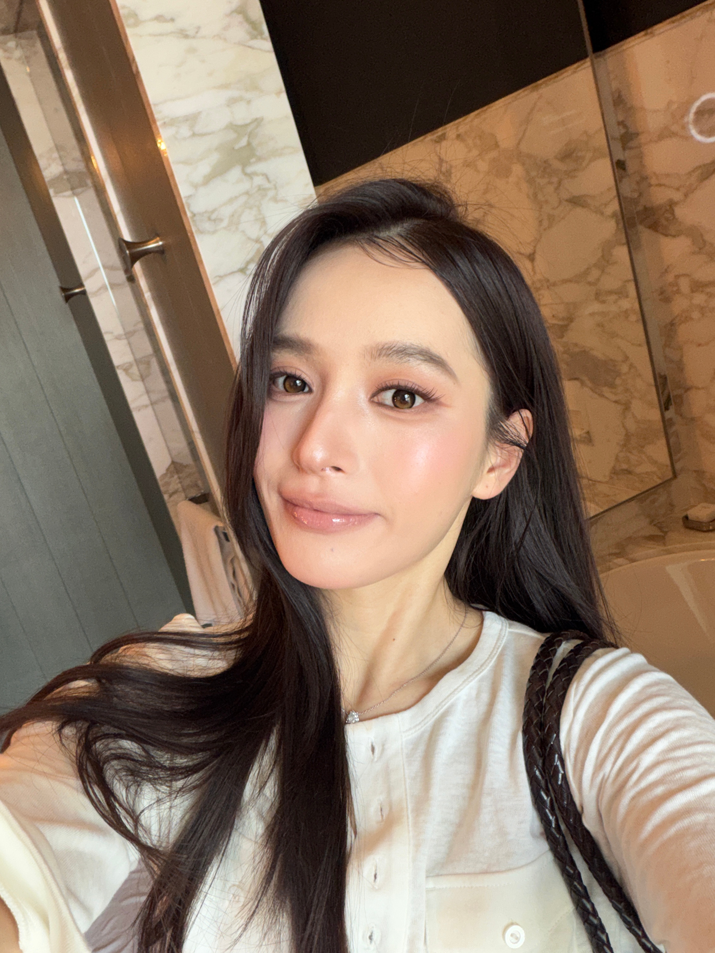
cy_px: 476
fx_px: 826
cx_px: 358
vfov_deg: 60.0
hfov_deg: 46.8
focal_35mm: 30
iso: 64
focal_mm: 2.71
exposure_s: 1/50
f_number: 1.9
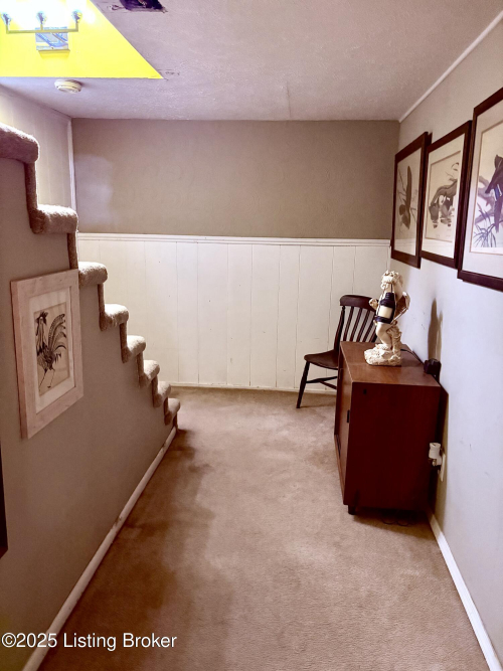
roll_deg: -1.3
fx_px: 504
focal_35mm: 26
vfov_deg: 67.3
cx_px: 252
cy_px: 336
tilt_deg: -11.7
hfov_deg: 53.0
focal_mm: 5.96
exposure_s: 1/30
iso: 800
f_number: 1.6
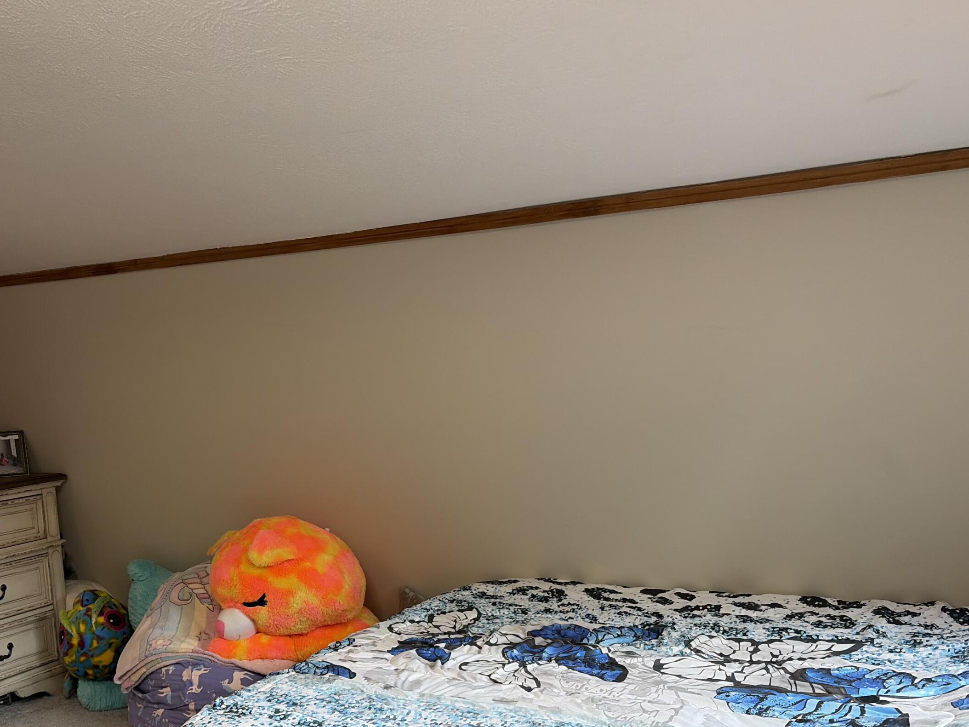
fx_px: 1036
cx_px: 406
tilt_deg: -7.6
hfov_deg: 49.9
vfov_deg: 38.1
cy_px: 505
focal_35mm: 37
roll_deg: +3.7
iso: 125
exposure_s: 1/100
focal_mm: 5.96
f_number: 1.6
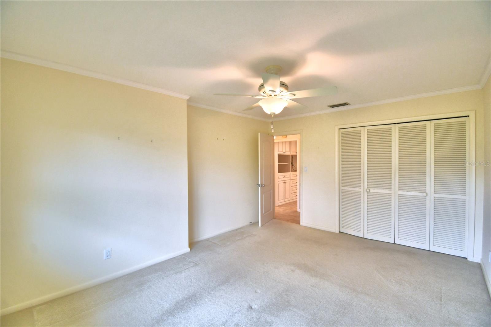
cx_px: 246
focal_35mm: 15
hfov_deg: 100.4
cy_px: 164
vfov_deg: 77.3
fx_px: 205
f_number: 4.5
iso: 400
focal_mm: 10
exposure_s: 1/60
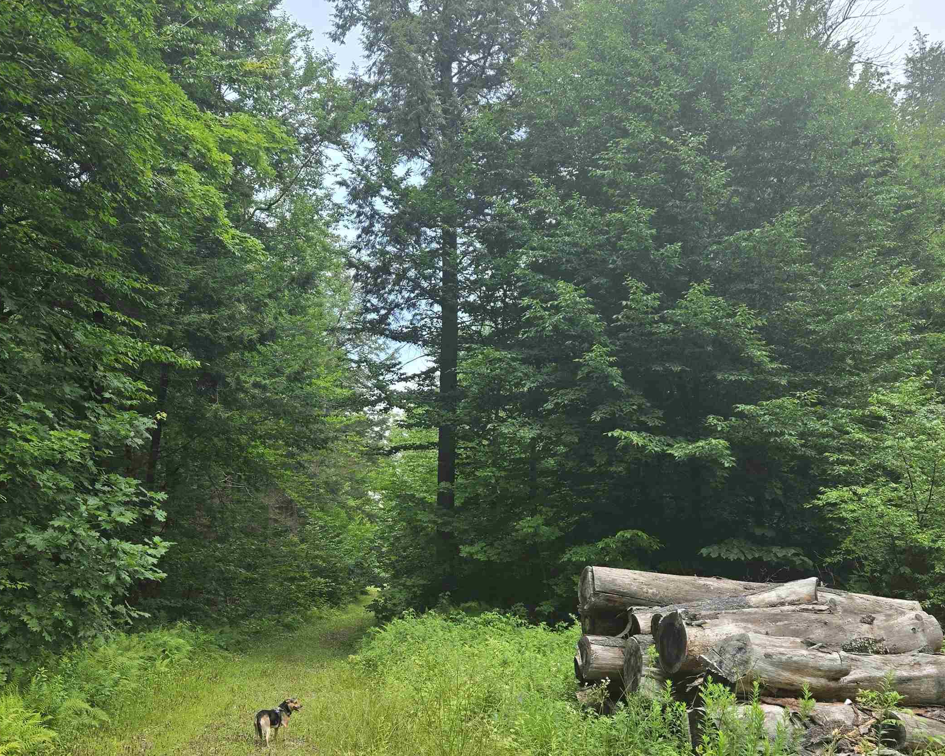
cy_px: 482
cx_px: 457
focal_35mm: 33
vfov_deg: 44.1
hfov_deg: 54.2
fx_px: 923
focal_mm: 5.4
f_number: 1.8
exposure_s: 1/1910
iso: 80
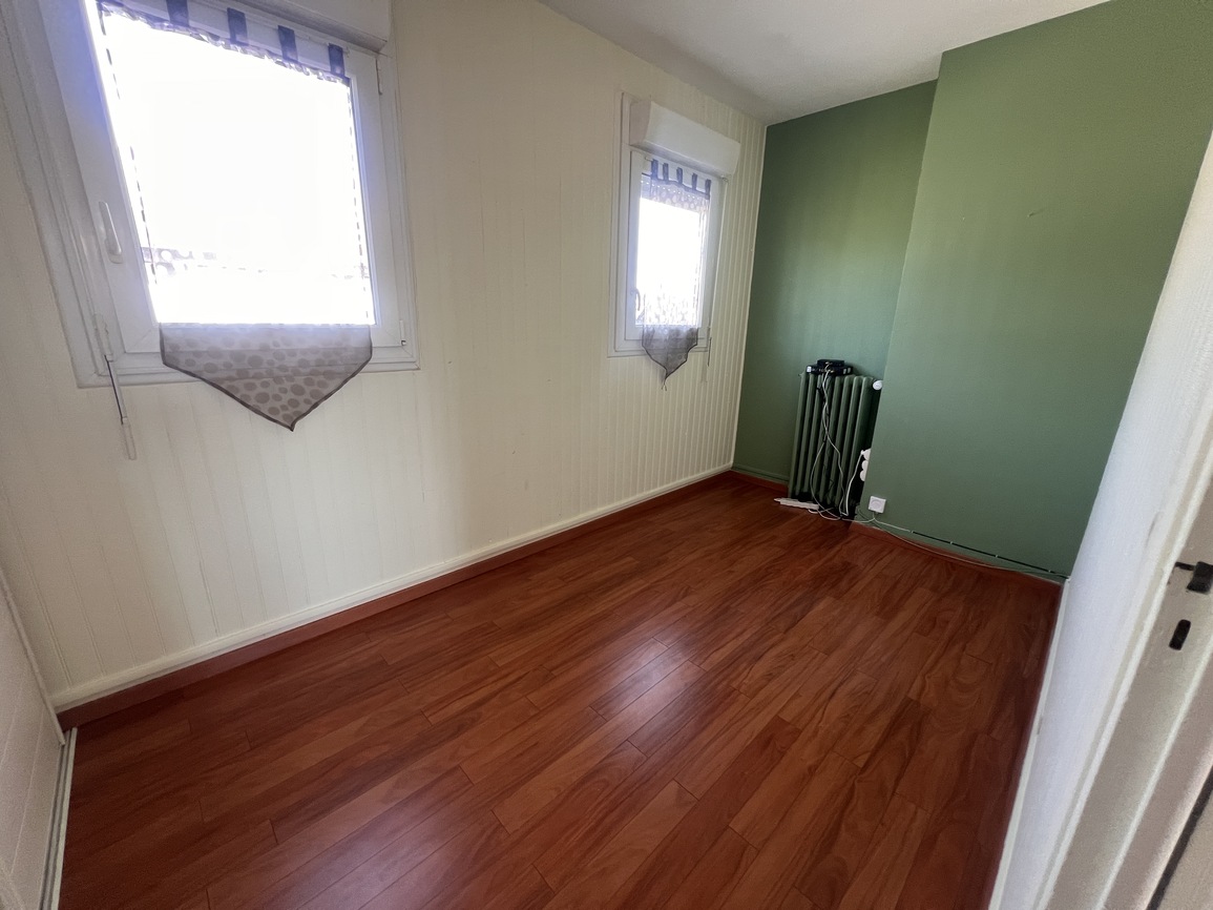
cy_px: 455
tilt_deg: -14.8
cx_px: 606
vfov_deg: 89.9
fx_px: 455
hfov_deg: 106.2
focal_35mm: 13
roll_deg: -1.2
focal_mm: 1.57
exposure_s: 1/99
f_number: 1.8
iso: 200
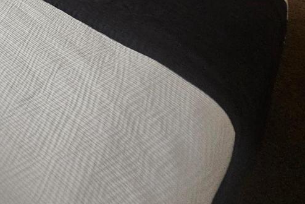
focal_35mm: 42
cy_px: -150
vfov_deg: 22.0
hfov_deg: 39.1
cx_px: -20
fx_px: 356
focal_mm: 2.2
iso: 400
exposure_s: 1/30
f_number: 2.2
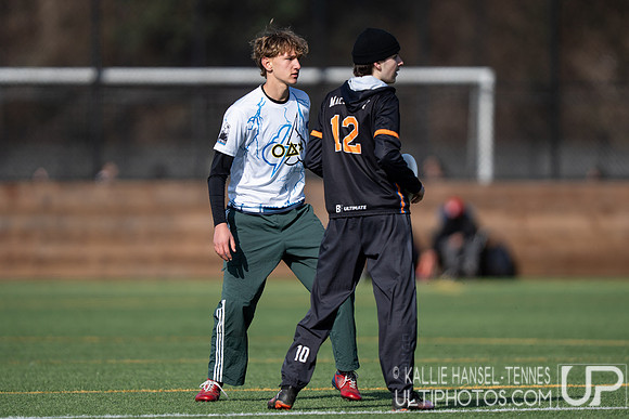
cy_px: 198
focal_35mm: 519
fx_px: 9062
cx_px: 323
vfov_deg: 2.7
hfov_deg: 4.0
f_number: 2.8
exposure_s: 1/2000
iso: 100
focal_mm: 400
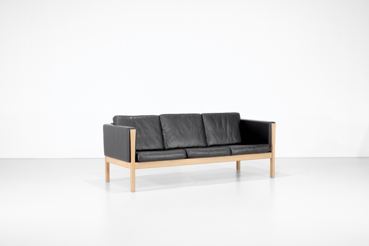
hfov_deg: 37.5
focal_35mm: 53
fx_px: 543
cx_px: 184
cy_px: 123
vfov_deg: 25.5
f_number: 11
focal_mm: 35
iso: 400
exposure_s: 1/5
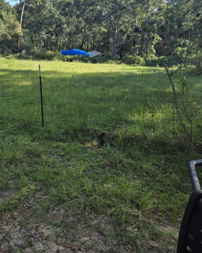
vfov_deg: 49.8
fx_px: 262
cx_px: 75
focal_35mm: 35
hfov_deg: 41.9
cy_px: 68
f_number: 1.8
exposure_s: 1/756
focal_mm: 5.4
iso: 25
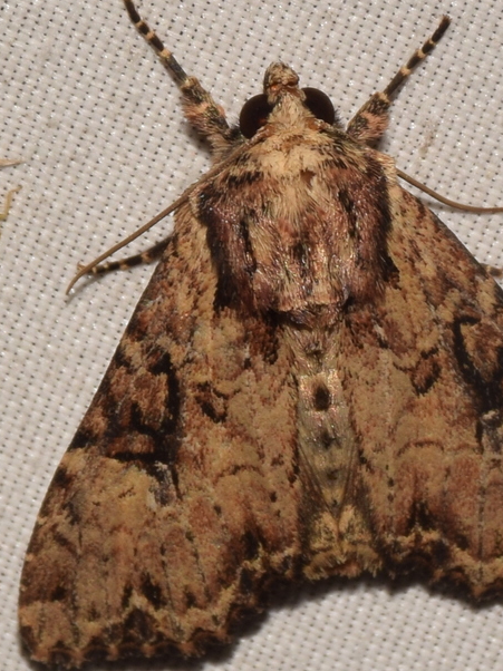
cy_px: 341
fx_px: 6243
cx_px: 262
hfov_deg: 4.6
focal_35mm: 322
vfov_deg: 6.2
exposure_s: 1/160
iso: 125
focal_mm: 140
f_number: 14
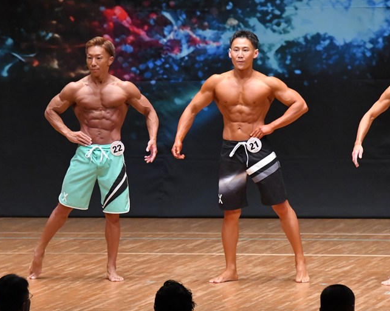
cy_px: 156
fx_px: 3530
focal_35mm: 306
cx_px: 160
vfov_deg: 5.1
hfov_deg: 6.3
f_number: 5.6
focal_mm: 180
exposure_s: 1/400
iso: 8000
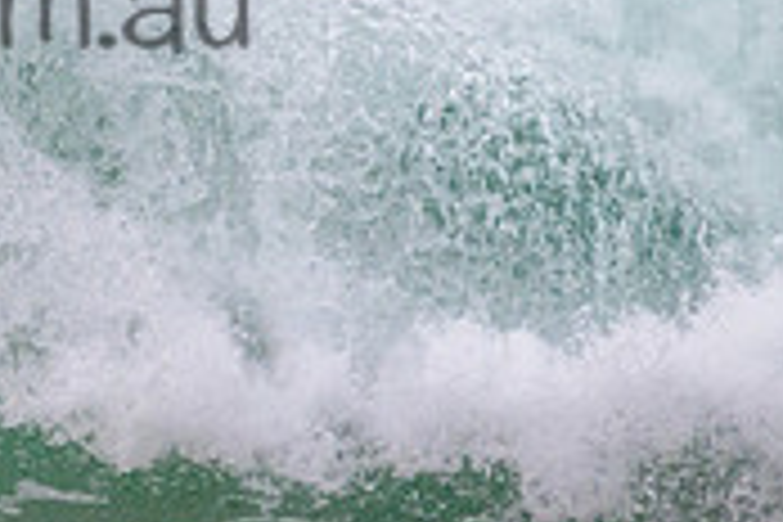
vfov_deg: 0.5
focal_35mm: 2660
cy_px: -56
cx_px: -225
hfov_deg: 0.8
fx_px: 57850
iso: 2500
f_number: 11
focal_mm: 800
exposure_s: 1/2000
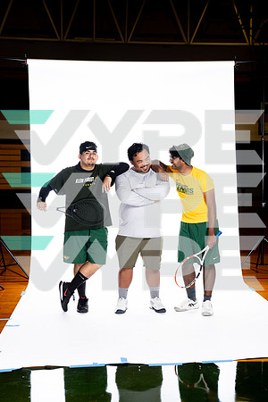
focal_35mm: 50
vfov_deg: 39.6
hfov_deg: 27.0
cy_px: 201
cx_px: 134
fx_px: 558
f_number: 5.6
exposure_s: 1/250
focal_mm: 50
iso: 400
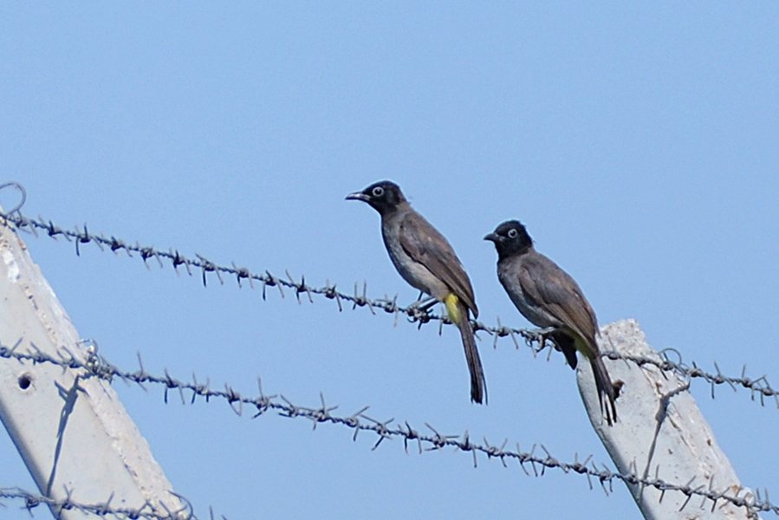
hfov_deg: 4.6
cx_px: 390
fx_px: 9740
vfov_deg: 3.1
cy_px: 260
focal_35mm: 450
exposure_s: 1/1600
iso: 200
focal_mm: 300
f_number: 5.6
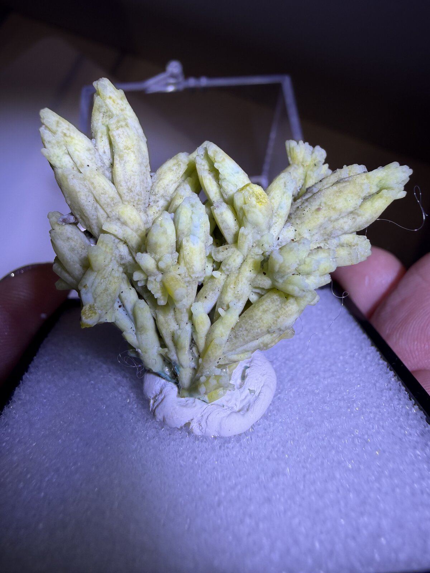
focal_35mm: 24
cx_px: 215
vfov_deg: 71.6
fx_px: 398
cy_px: 286
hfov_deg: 56.8
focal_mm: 2.22
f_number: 2.2
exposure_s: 1/894
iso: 20
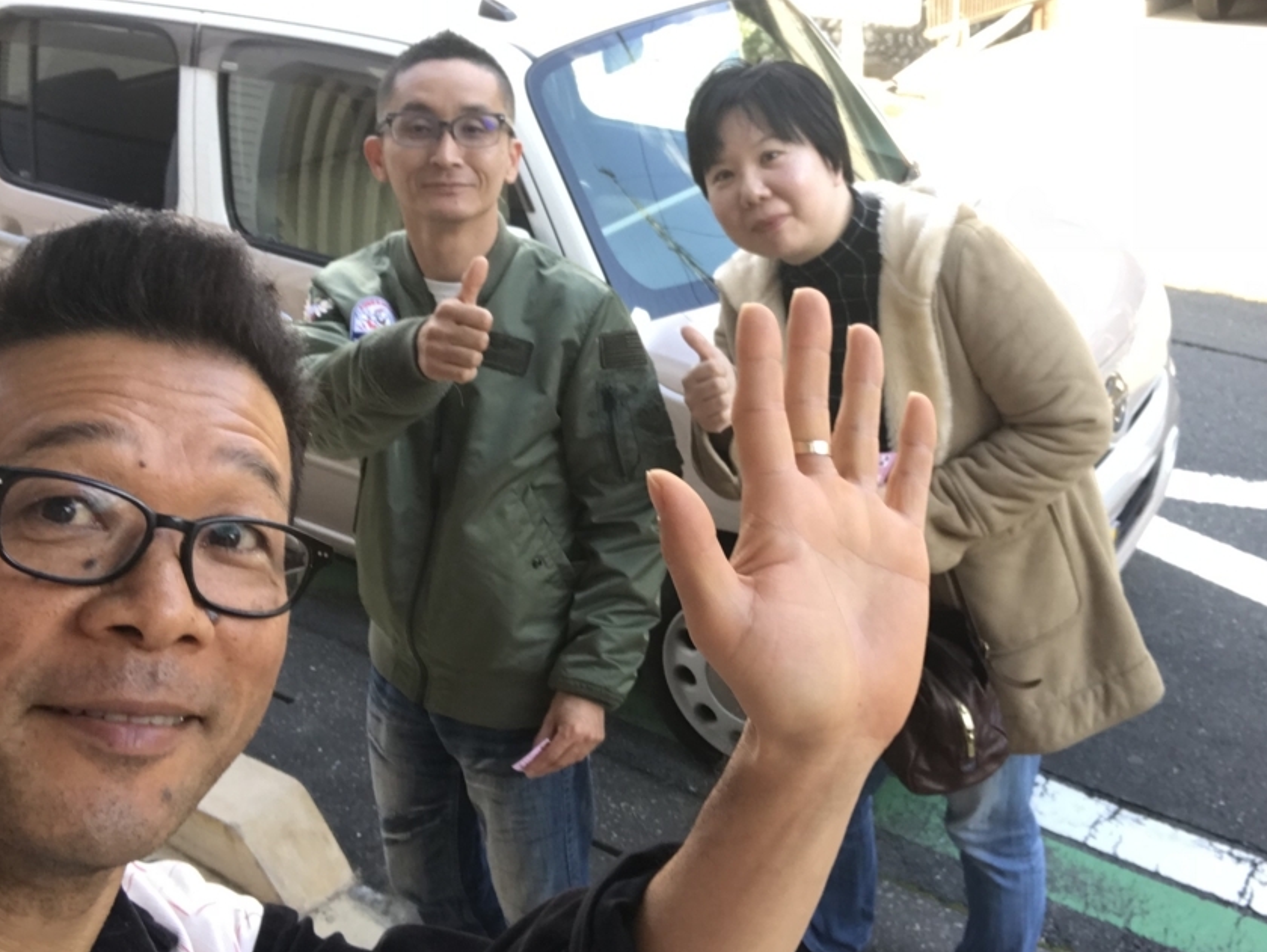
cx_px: 682
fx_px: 1428
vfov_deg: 36.8
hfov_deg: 47.8
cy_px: 438
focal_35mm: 39
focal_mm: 2.87
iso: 40
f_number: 2.2
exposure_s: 1/120
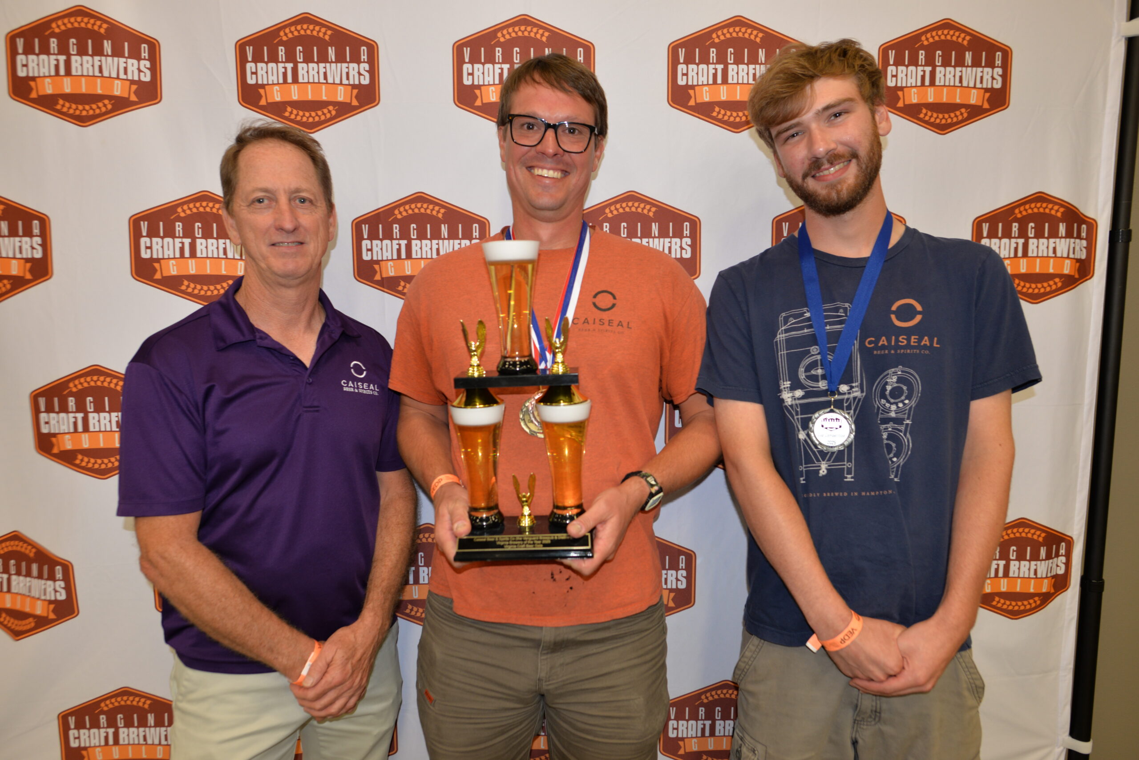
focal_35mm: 20
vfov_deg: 62.0
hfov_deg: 84.0
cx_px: 570
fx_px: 633
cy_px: 380
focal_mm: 20
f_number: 2.8
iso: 400
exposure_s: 1/60
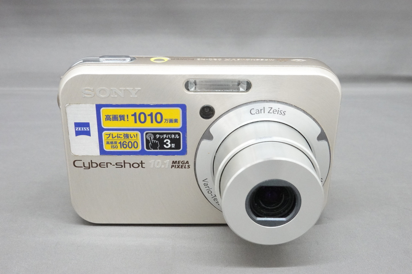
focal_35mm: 45
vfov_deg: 29.9
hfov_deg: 43.6
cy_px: 137
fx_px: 515
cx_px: 206
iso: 3200
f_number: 8
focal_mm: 16.54
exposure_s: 1/50
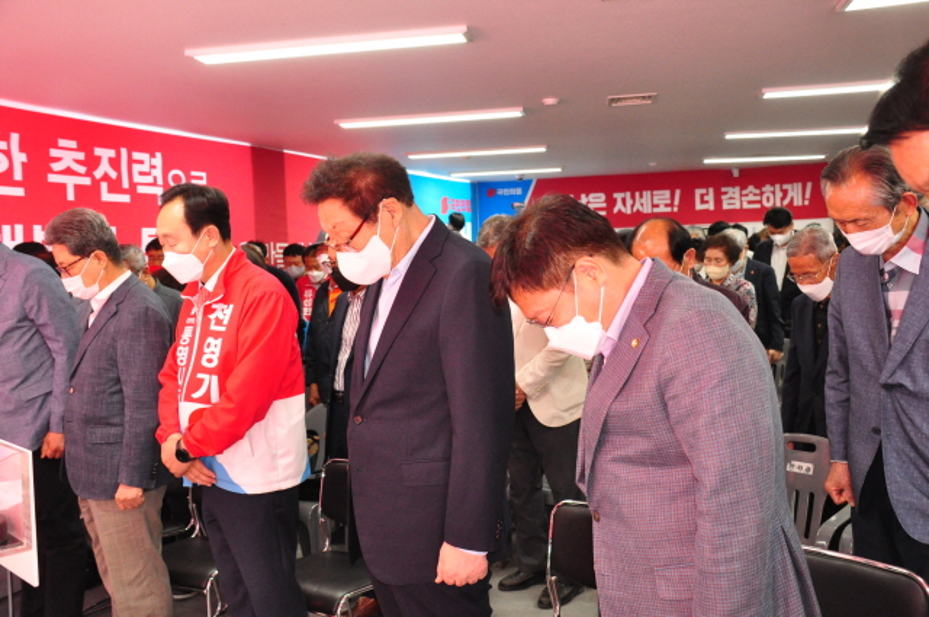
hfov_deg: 57.3
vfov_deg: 39.9
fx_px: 850
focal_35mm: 33
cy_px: 308
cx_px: 464
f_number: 4
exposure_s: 1/125
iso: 2000
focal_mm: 22
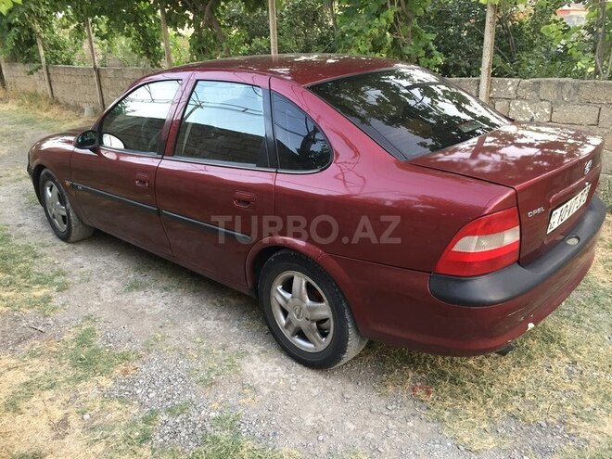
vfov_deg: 48.2
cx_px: 306
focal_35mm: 29
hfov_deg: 61.7
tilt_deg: -20.6
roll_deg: +1.9
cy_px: 230
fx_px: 513
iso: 100
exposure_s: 1/33
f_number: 2.2
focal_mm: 4.15
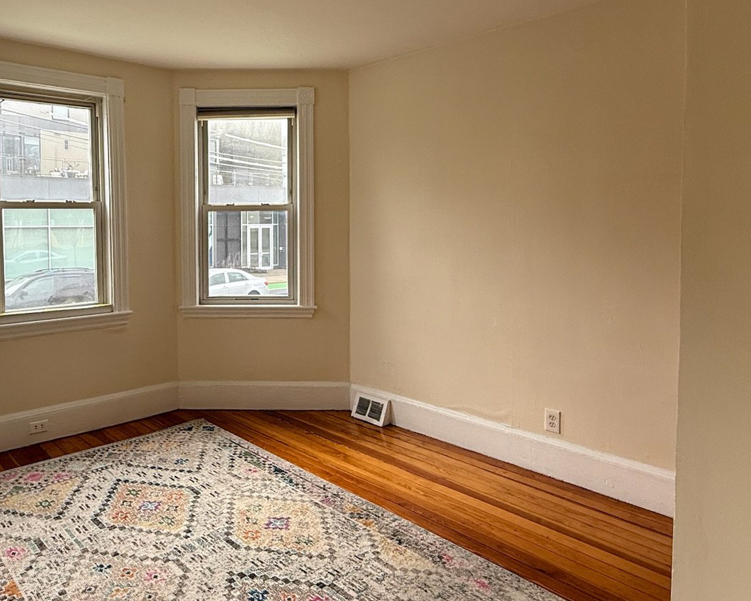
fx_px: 578
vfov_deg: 54.6
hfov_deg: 64.6
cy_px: 242
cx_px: 262
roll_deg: -0.2
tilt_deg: -0.9
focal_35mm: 26
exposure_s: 1/99
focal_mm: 2.22
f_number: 2.2
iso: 80
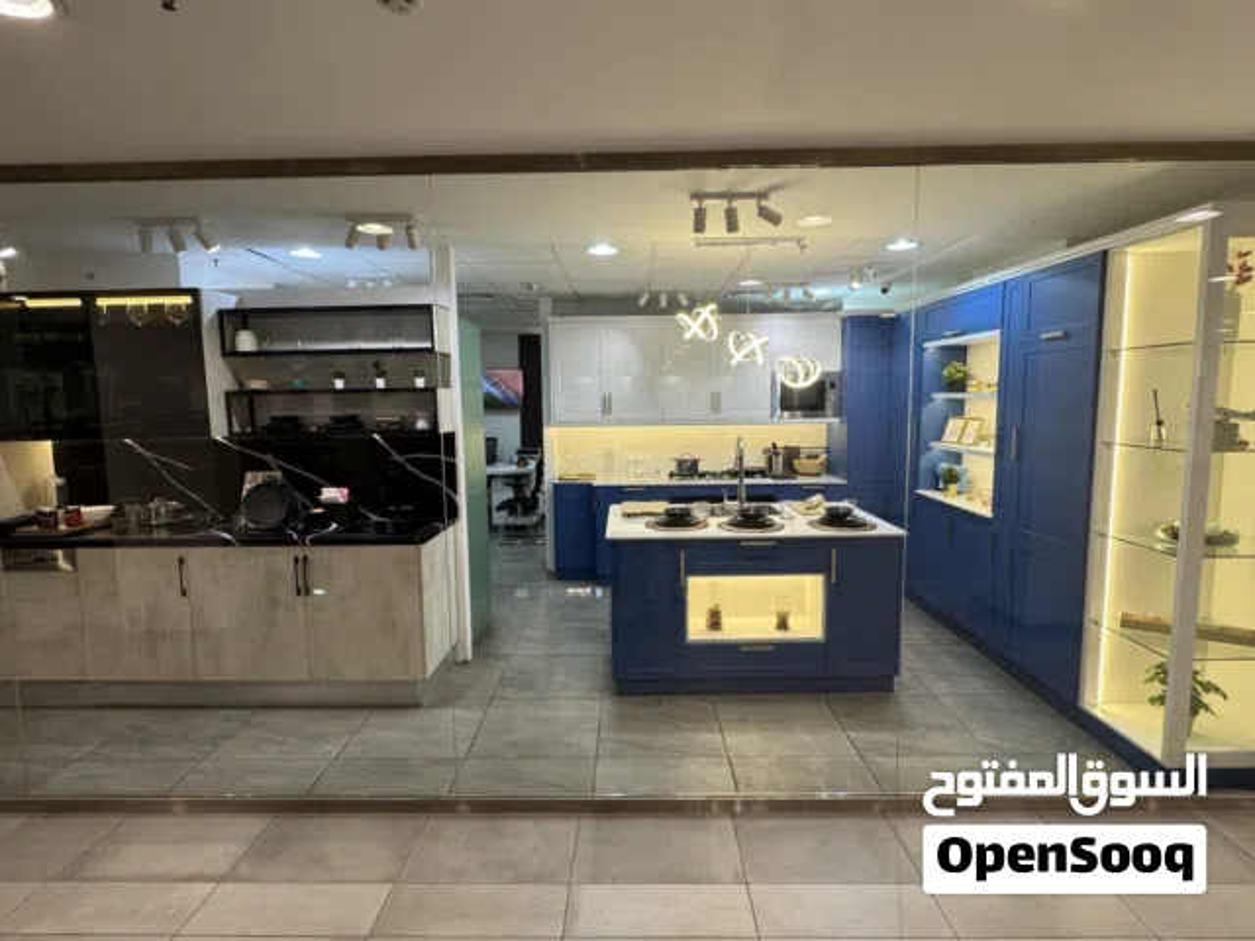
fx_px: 508
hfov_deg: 102.1
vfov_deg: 85.7
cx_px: 628
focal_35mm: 14
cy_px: 470
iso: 100
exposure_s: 1/100
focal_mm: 2.22
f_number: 2.2
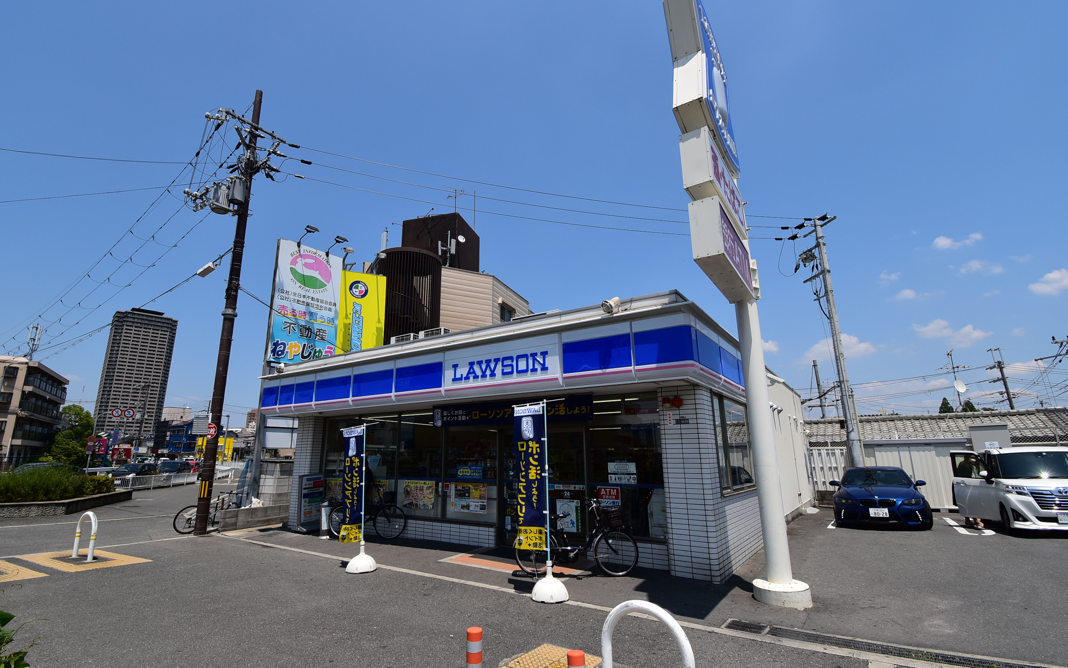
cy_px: 334
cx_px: 511
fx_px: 466
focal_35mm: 16
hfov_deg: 97.8
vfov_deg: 71.3
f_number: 11
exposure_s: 1/500
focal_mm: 10
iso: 250
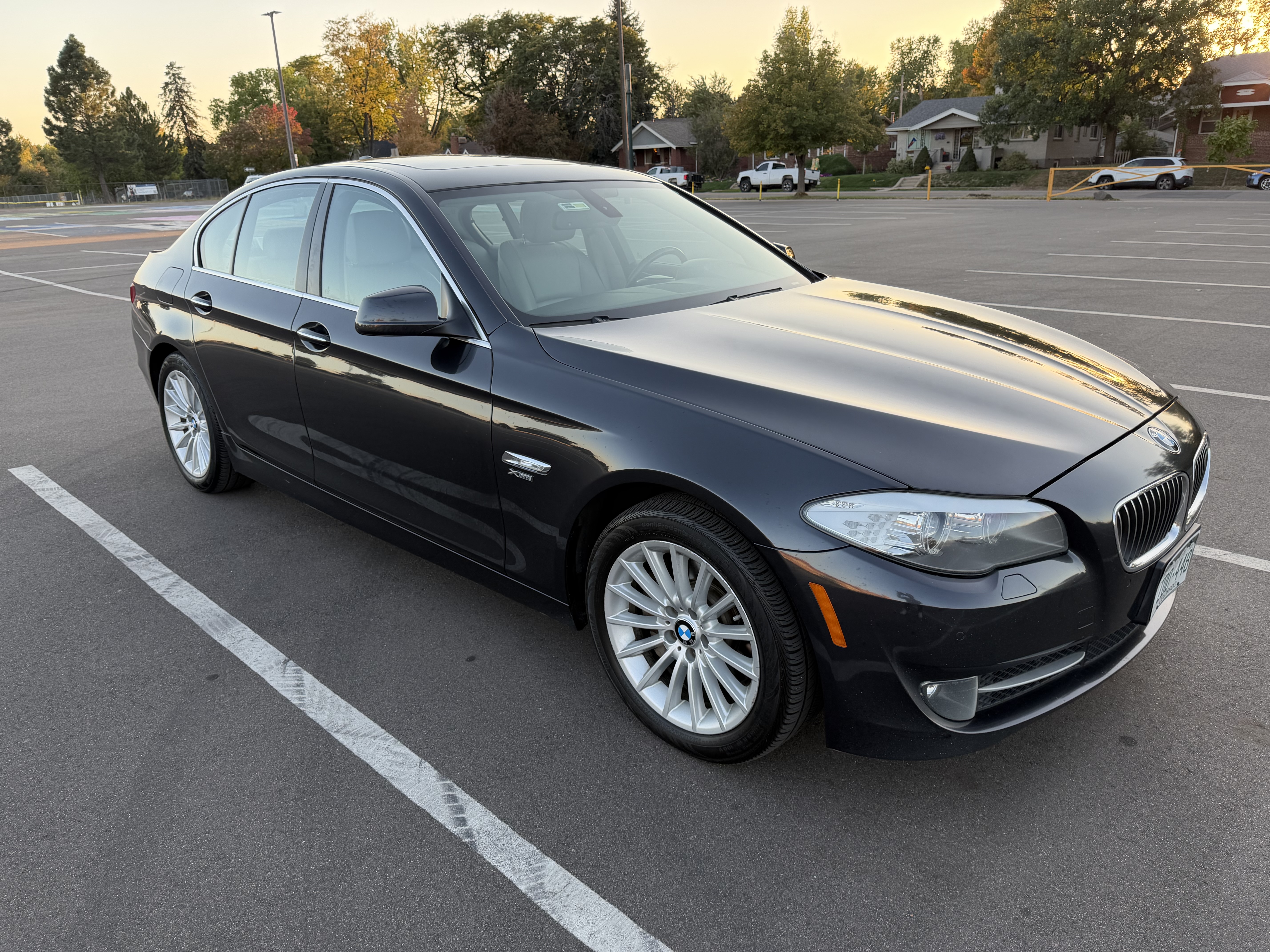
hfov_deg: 71.6
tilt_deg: -18.9
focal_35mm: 24
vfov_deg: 56.8
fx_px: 881
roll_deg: +2.7
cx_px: 635
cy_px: 476
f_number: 1.78
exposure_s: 1/280
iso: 80
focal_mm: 6.76
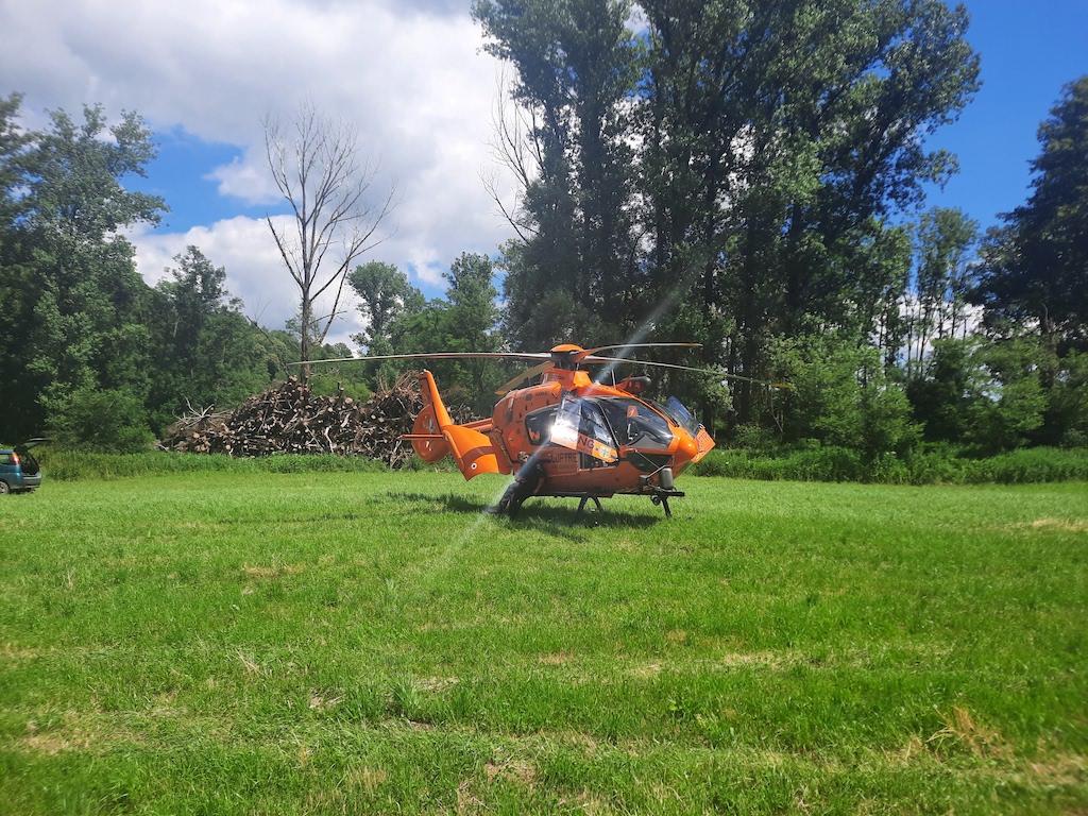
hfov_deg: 69.4
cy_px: 408
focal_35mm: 25
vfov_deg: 54.9
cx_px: 544
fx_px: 786
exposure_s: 1/914
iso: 32
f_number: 2
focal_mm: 4.6
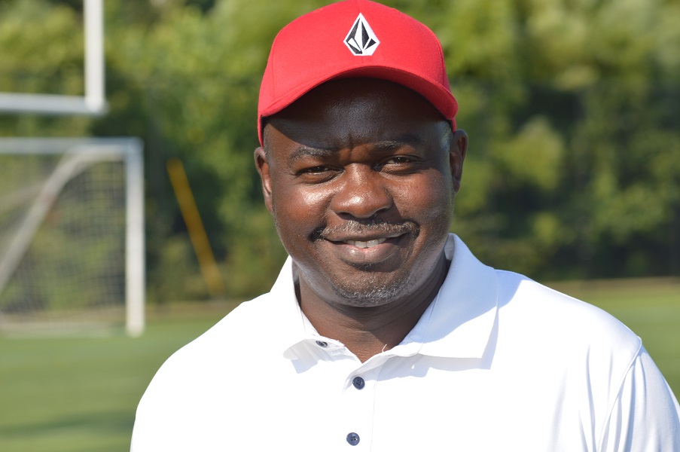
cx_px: 340
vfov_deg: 7.6
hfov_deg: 11.4
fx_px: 3396
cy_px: 226
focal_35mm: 180
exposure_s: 1/200
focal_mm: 120
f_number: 11
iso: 100
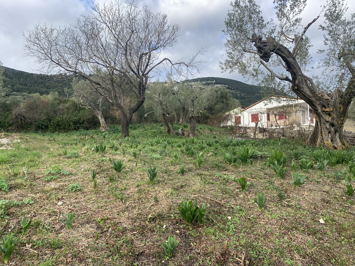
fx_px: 267
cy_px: 133
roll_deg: +2.7
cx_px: 178
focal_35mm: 26
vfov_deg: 53.1
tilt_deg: +8.4
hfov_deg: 67.3
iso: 25
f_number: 1.8
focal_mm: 4.25
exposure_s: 1/564
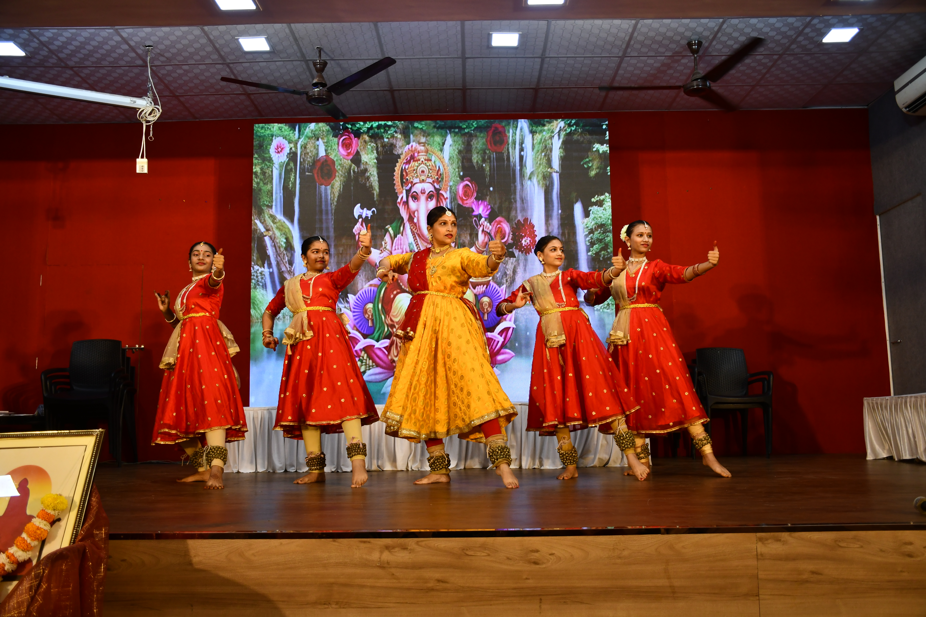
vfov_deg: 40.0
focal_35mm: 33
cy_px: 308
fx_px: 849
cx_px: 463
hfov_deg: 57.2
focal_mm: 22
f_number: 3.5
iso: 560
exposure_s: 1/250
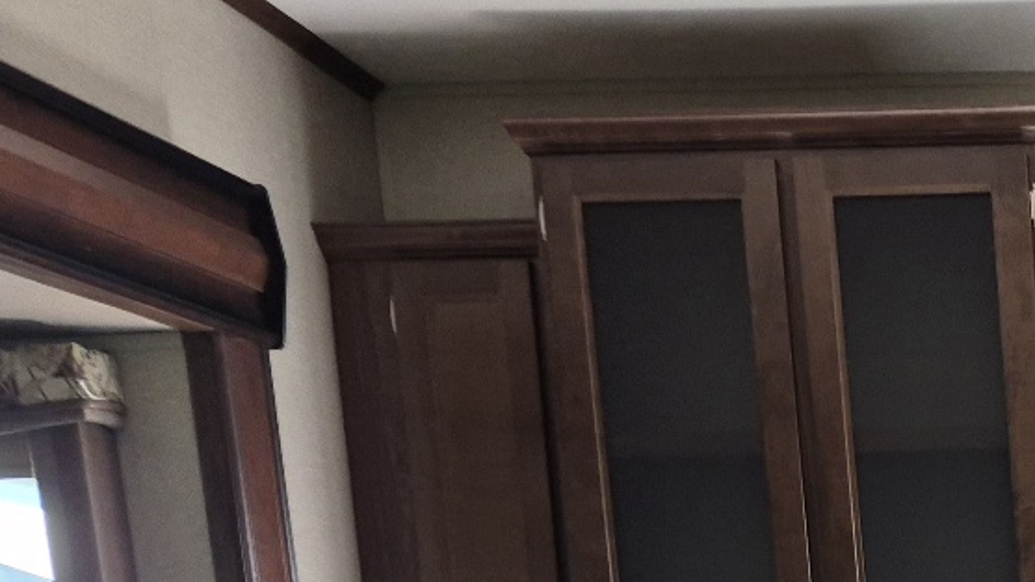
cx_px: 1368
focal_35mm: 72
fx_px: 1975
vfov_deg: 14.5
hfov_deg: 25.1
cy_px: 1082
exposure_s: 1/120
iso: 250
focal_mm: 5.4
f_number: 1.8
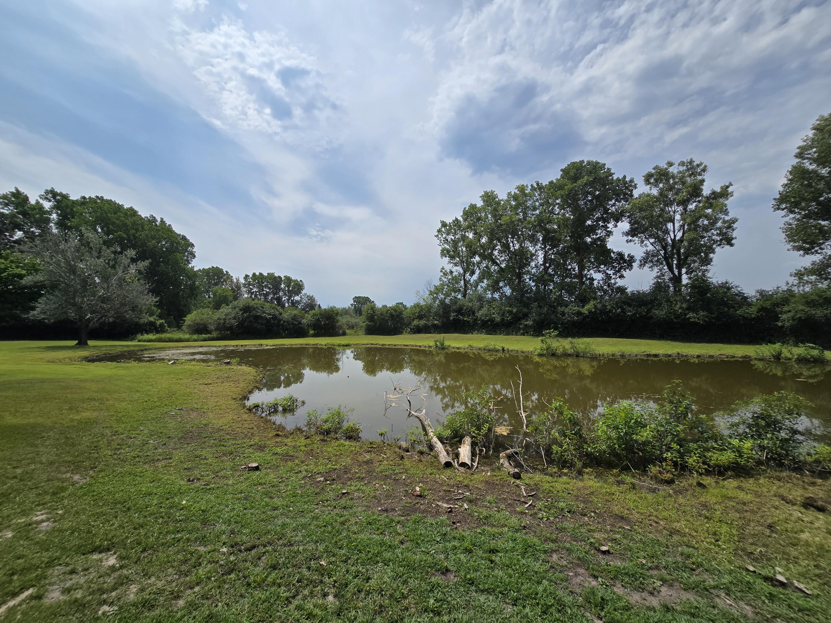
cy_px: 312
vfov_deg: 89.9
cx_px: 416
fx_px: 312
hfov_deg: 106.2
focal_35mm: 13
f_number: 2.2
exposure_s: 1/4730
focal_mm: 2.2
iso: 50
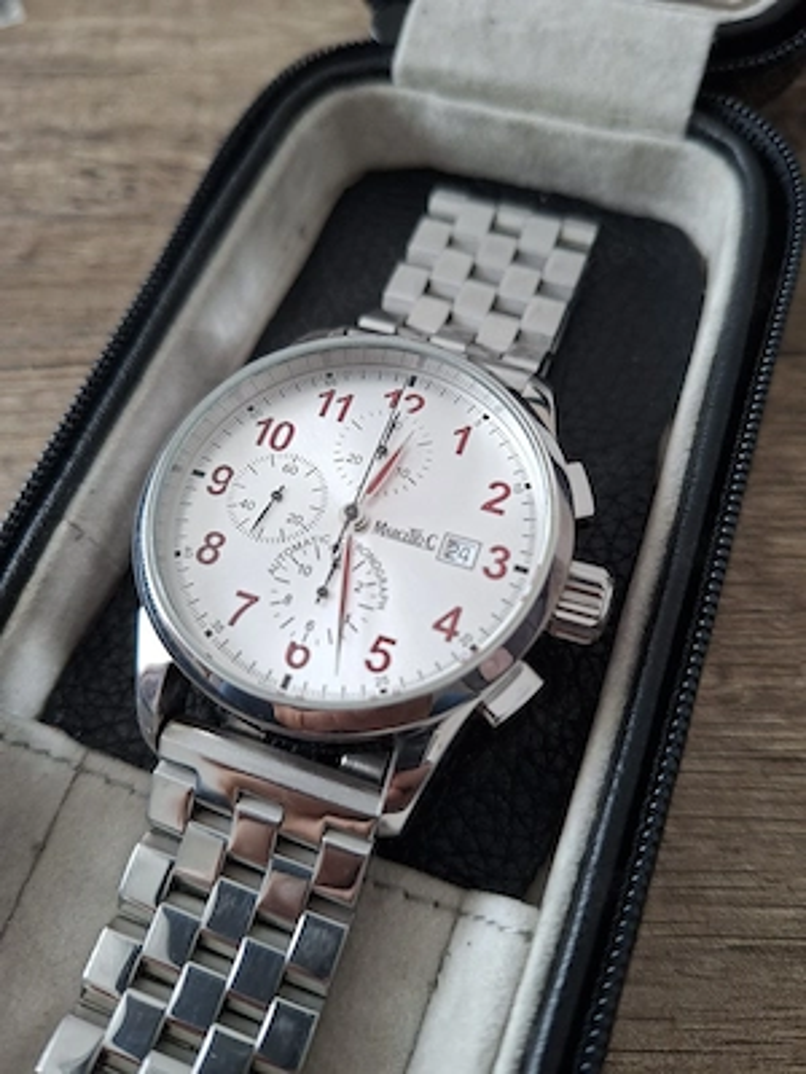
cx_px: 403
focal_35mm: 23
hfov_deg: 58.9
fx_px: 714
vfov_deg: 73.9
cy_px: 537
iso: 160
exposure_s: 1/50
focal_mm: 5.54
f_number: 1.8
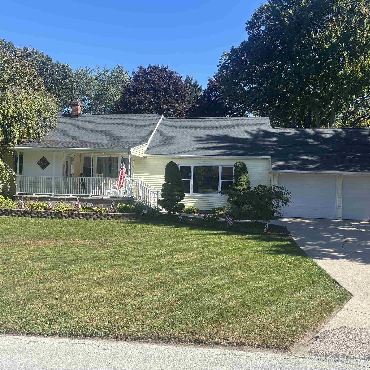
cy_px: 184
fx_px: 375
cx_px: 187
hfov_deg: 52.5
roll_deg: -1.4
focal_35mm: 31
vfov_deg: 52.5
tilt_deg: -0.5
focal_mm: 5.96
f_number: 1.6
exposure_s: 1/1458
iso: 50
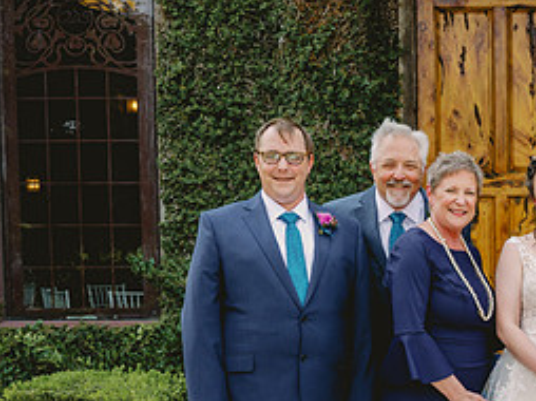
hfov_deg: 24.0
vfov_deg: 18.9
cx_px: 561
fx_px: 1191
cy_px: 324
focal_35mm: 77
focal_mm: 35
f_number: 5
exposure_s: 1/320
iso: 200
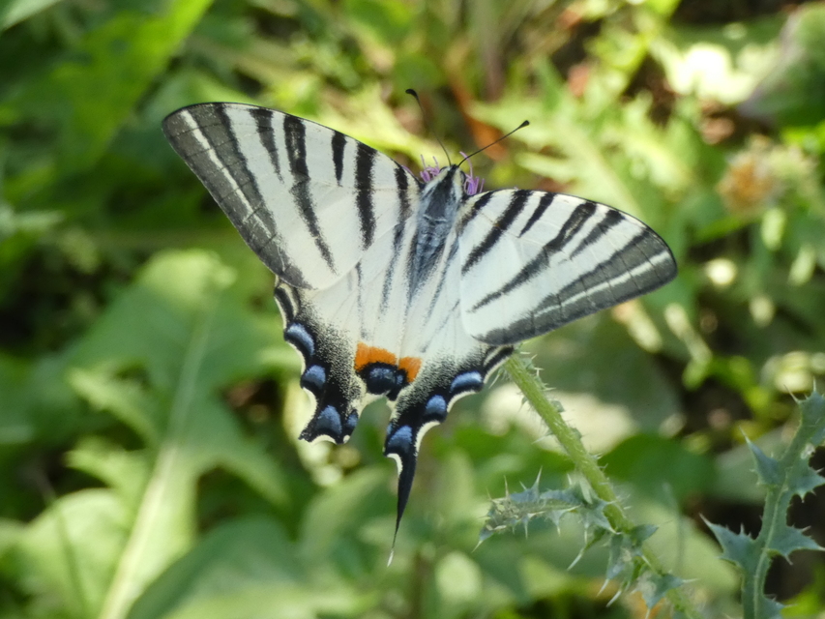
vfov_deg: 7.4
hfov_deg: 9.9
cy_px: 310
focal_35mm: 200
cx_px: 412
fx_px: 4767
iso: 320
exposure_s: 1/80
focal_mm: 35.8
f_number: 5.5
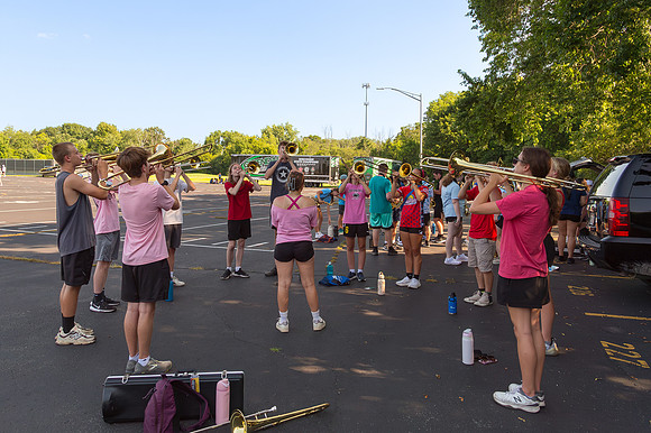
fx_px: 516
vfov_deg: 45.4
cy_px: 176
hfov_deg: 64.5
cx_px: 322
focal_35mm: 29
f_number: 5.6
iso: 1250
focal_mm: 24
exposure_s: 1/1600
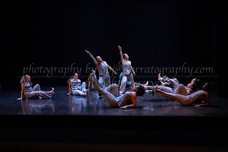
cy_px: 76
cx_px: 115
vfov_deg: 30.4
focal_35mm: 44
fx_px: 280
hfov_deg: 44.3
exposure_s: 1/320
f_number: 4
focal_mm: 40
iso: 4000
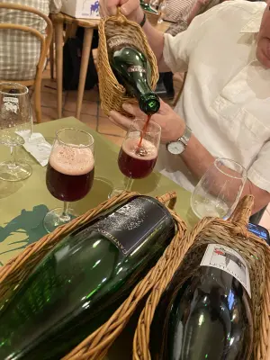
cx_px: 135
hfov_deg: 53.1
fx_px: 270
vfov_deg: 67.3
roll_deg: -16.8
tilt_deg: -36.2
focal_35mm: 26
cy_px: 180
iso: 500
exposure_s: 1/33
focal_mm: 4.25
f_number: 1.8
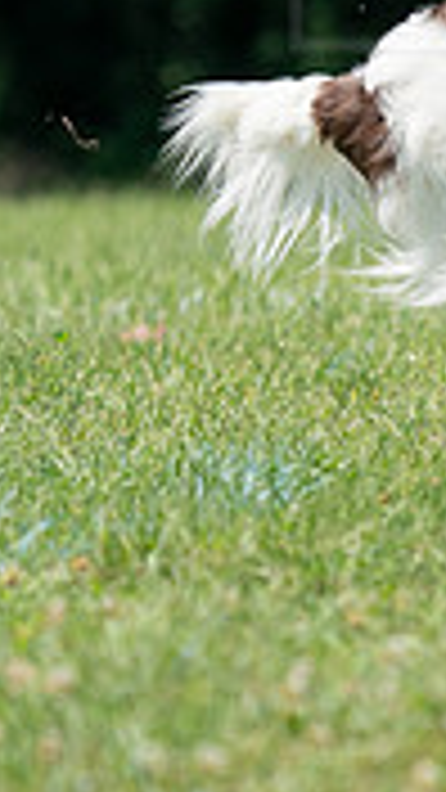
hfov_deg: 1.2
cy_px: -20
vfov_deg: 2.1
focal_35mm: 1029
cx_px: 721
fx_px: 21634
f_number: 5.6
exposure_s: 1/4000
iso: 800
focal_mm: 298
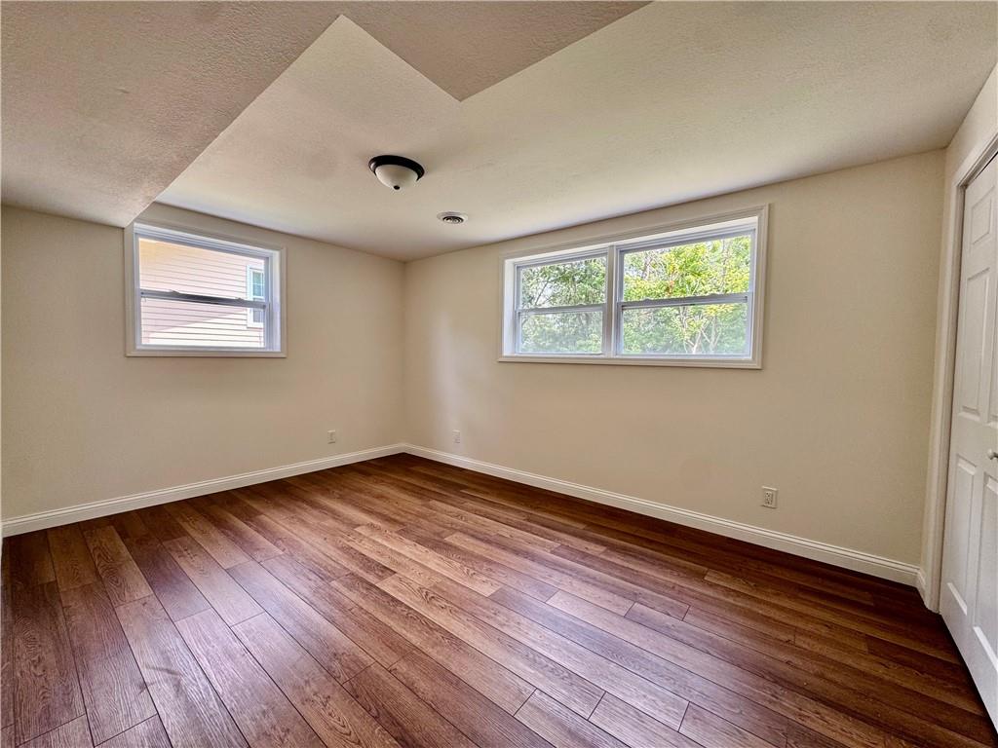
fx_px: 404
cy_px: 374
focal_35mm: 14
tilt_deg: -3.1
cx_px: 499
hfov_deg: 102.1
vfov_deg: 85.7
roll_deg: -0.6
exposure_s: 1/99
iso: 64
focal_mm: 2.22
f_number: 2.2
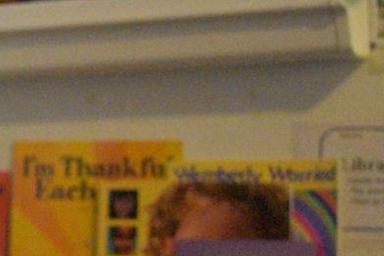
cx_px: -351
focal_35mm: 180
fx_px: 1919
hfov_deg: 10.6
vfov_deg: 7.6
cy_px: 267
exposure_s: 1/60
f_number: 4.2
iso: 10000
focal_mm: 31
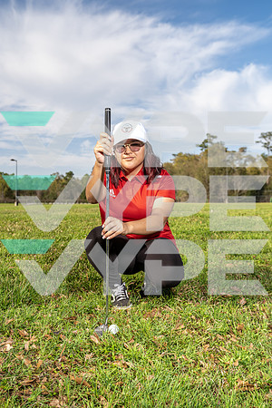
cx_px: 136
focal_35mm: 40
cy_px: 204
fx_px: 453
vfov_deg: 48.5
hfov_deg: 33.4
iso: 100
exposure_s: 1/250
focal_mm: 40
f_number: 5.6
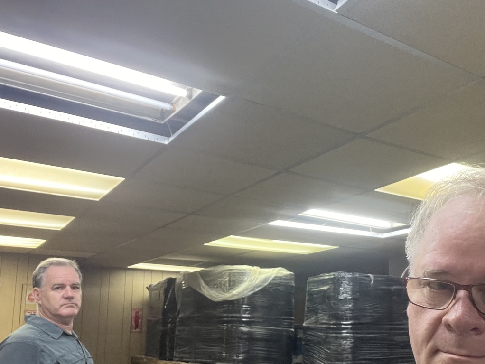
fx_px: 505
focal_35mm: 36
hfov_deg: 50.6
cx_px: 315
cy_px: 247
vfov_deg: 39.1
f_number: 2.2
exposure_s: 1/33
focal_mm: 2.71
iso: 320
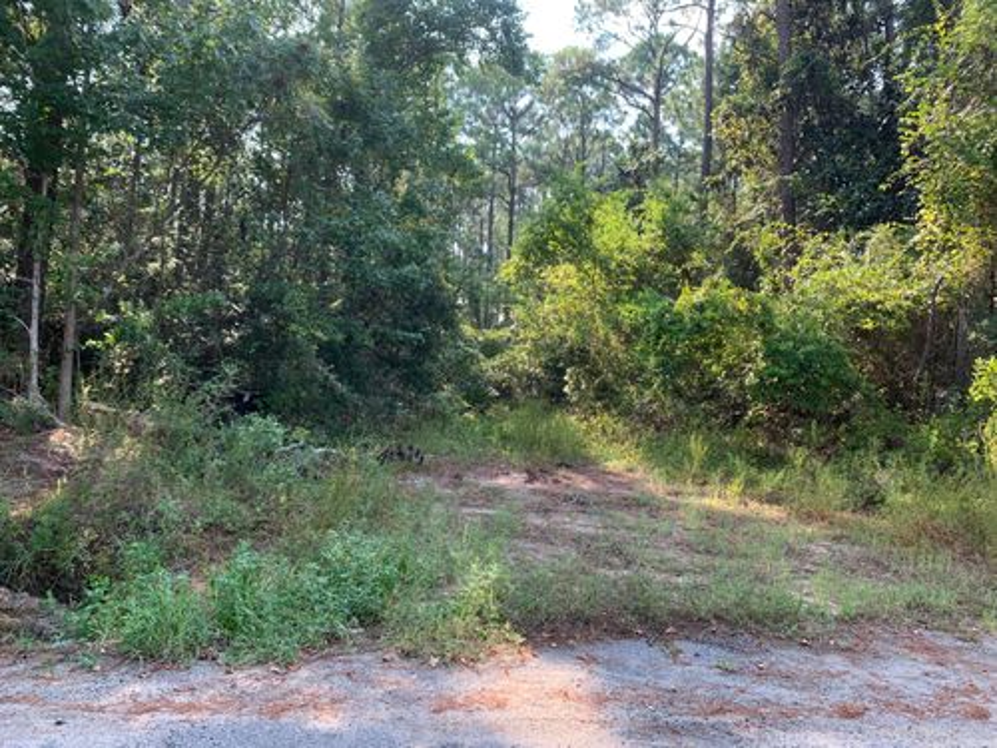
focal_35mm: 26
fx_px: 749
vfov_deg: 53.1
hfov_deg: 67.3
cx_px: 498
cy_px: 374
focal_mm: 4.25
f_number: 1.8
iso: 25
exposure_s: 1/165
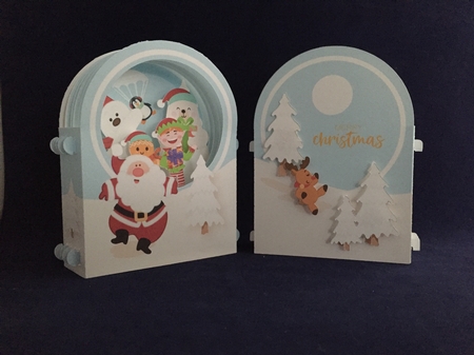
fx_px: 397
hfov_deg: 61.7
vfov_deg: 48.2
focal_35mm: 29
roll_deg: -0.1
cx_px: 237
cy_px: 178
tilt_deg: -5.2
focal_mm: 4.15
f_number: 2.2
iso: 1000
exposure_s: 1/15
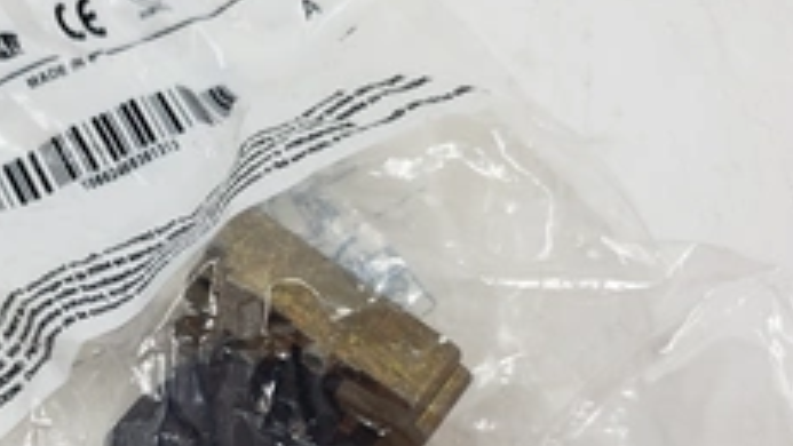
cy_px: 384
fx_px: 1030
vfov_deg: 23.9
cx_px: 182
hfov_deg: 40.7
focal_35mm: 49
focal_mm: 4.3
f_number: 1.5
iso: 50
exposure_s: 1/360
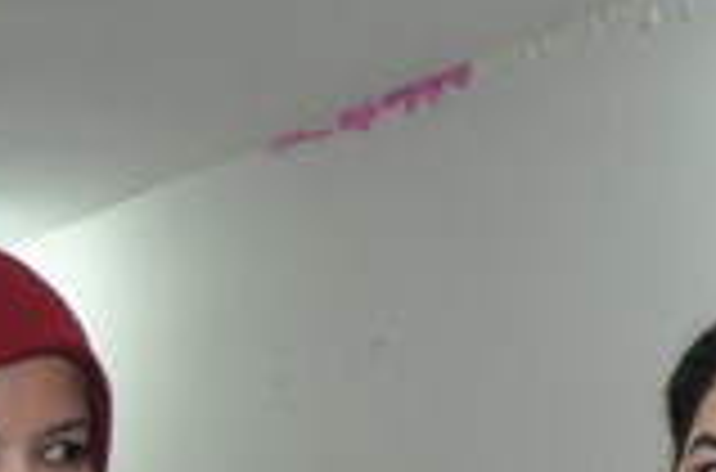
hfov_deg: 16.6
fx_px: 2399
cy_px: 906
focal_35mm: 121
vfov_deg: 10.4
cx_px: 730
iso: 800
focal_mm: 20
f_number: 3.5
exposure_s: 1/60
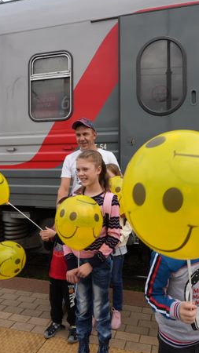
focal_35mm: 26
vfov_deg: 71.9
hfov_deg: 44.2
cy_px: 175
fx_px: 244
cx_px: 115
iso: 100
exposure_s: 1/200
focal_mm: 16
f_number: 5.6
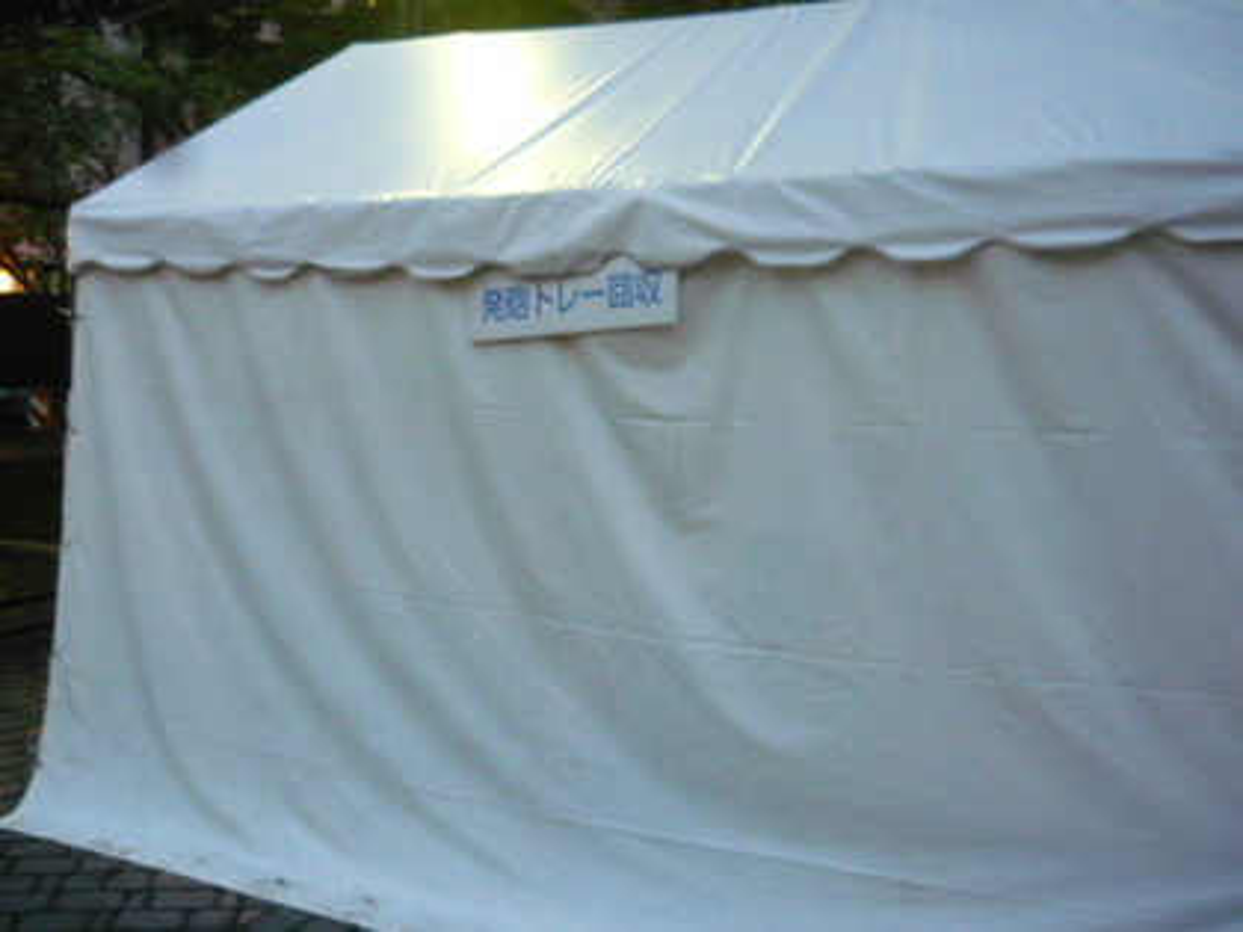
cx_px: 622
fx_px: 1185
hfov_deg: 55.4
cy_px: 466
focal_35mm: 33
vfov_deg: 42.9
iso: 400
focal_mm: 5.5
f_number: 2.8
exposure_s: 1/8
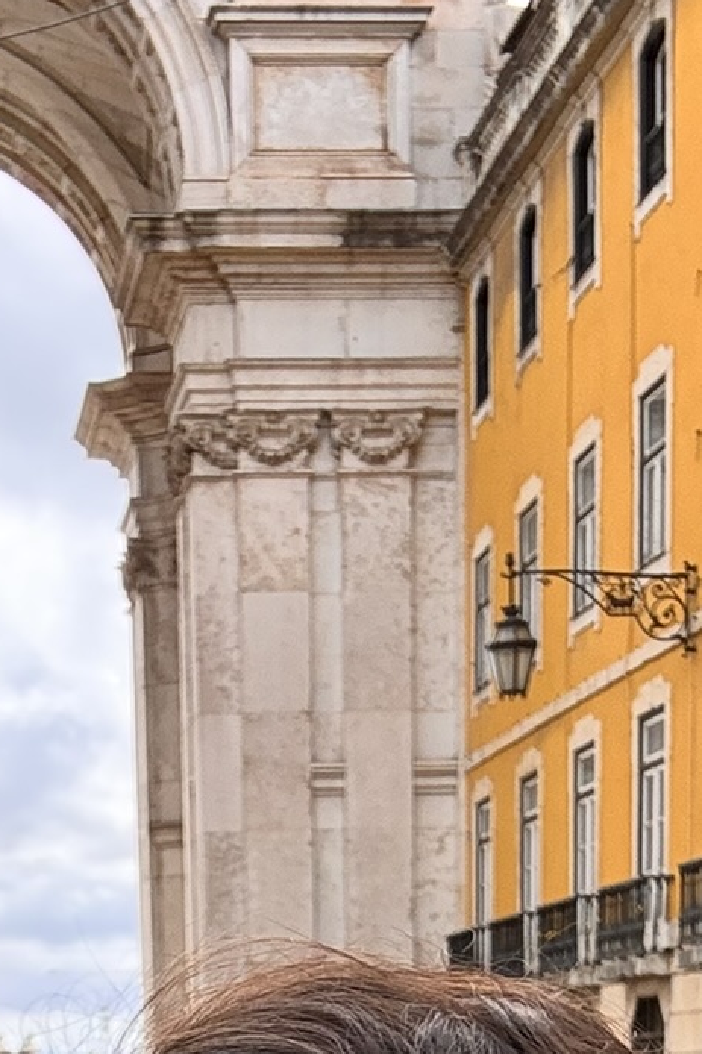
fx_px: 2692
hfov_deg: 14.8
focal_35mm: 92
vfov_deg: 19.7
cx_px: 150
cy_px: 1495
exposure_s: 1/264
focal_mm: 2.69
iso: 25
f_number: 1.9
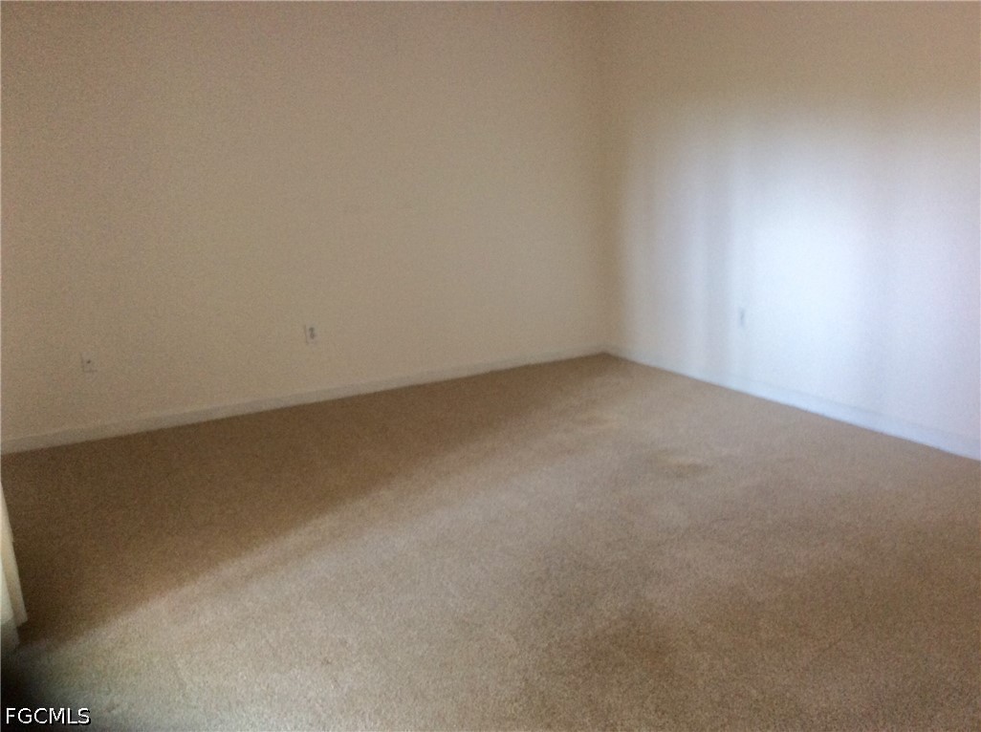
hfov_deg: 56.9
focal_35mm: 32
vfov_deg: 44.0
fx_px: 905
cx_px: 490
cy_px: 366
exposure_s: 1/24
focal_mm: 3.3
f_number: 2.4
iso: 64
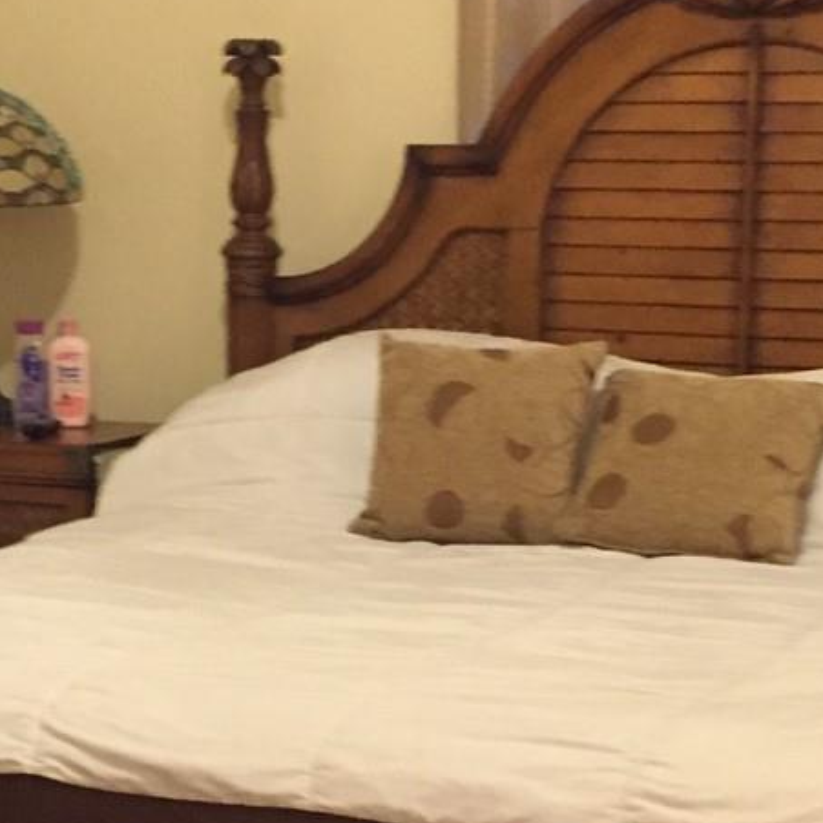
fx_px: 2448
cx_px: 261
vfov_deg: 19.0
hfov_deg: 19.0
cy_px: 573
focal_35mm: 91
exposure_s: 1/15
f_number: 2.2
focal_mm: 4.15
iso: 320
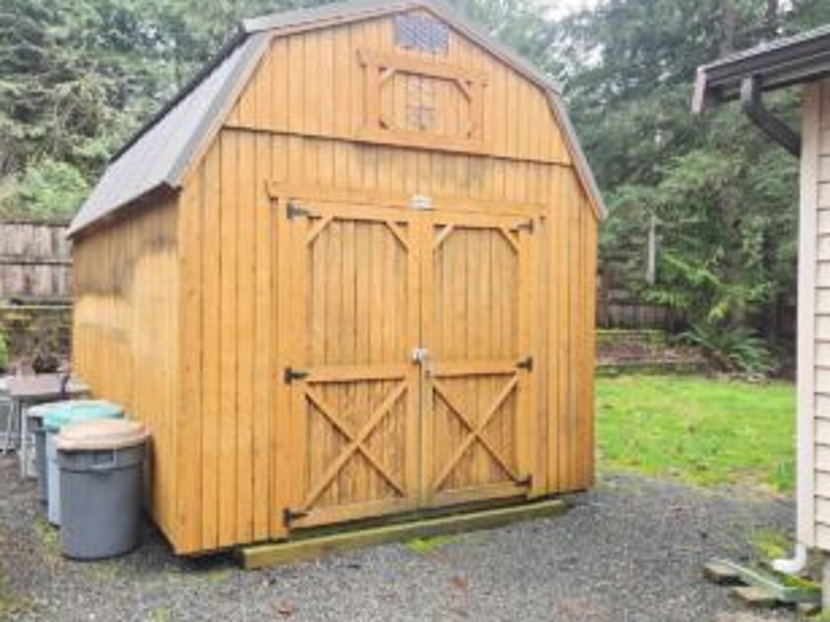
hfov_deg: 59.8
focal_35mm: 30
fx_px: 719
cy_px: 300
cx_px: 360
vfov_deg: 46.8
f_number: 1.8
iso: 64
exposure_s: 1/180
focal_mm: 5.4
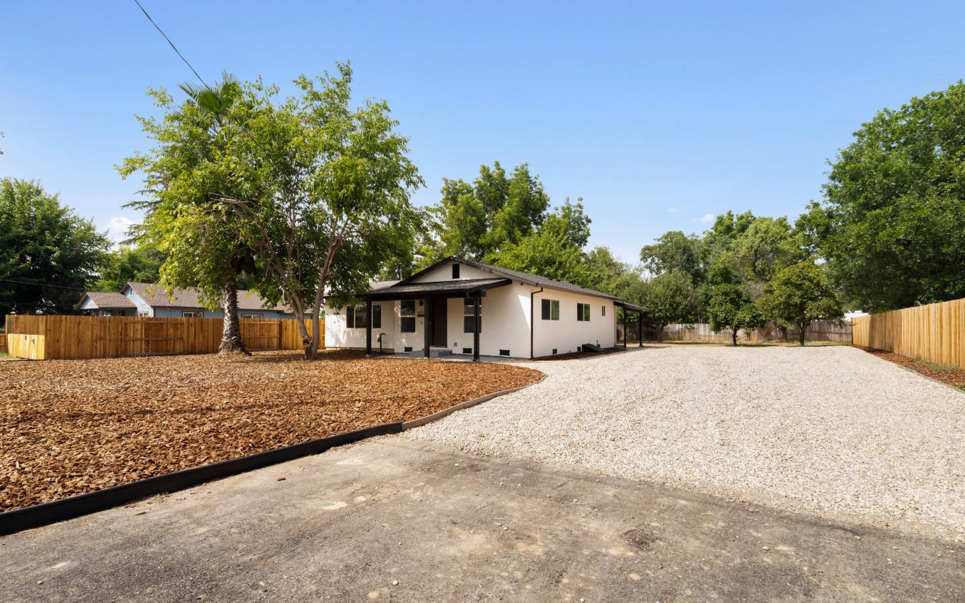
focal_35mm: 17
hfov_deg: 94.4
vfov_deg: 67.9
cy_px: 330
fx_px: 447
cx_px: 476
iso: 250
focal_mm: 16
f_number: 7.1
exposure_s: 1/15
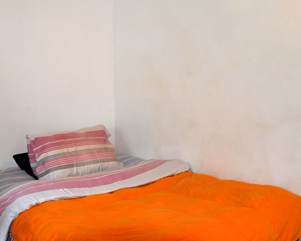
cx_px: 130
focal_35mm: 44
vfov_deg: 33.9
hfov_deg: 41.9
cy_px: 86
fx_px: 392
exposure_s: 1/60
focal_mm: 18
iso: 200
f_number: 3.5
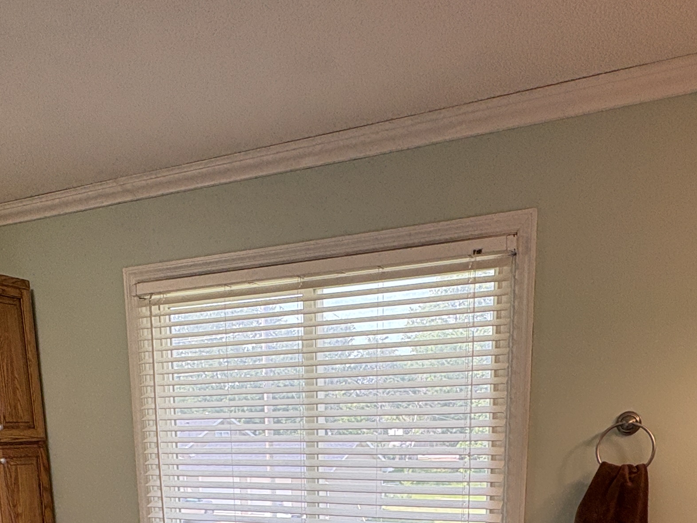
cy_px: 592
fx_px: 725
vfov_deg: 33.8
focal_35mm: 36
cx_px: 320
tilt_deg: -12.4
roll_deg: +0.6
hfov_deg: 51.3
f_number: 2.2
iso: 50
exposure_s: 1/120
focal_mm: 2.22
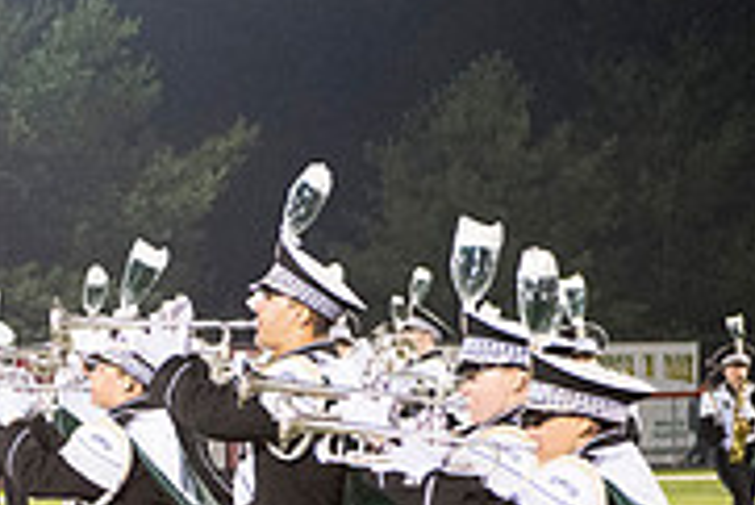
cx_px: -409
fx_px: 4701
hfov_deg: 8.9
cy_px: 553
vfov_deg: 6.1
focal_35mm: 224
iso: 5000
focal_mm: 70
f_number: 5.6
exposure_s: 1/200
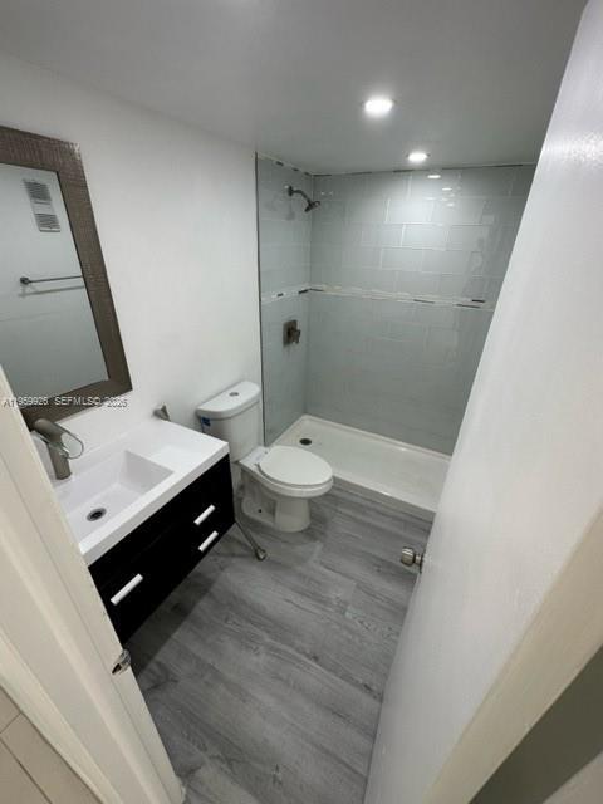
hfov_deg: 85.7
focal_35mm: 14
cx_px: 302
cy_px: 402
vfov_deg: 102.1
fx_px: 325
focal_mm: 2.22
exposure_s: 1/120
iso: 100
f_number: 2.2
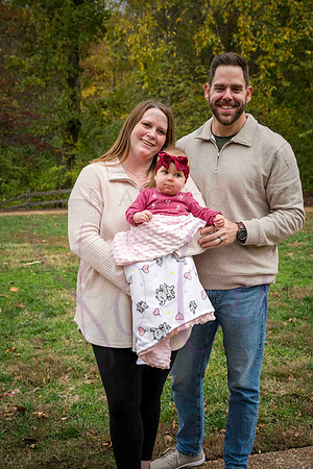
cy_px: 234
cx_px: 156
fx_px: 652
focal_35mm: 50
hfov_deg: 27.0
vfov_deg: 39.6
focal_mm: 50
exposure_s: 1/500
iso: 400
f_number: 6.3
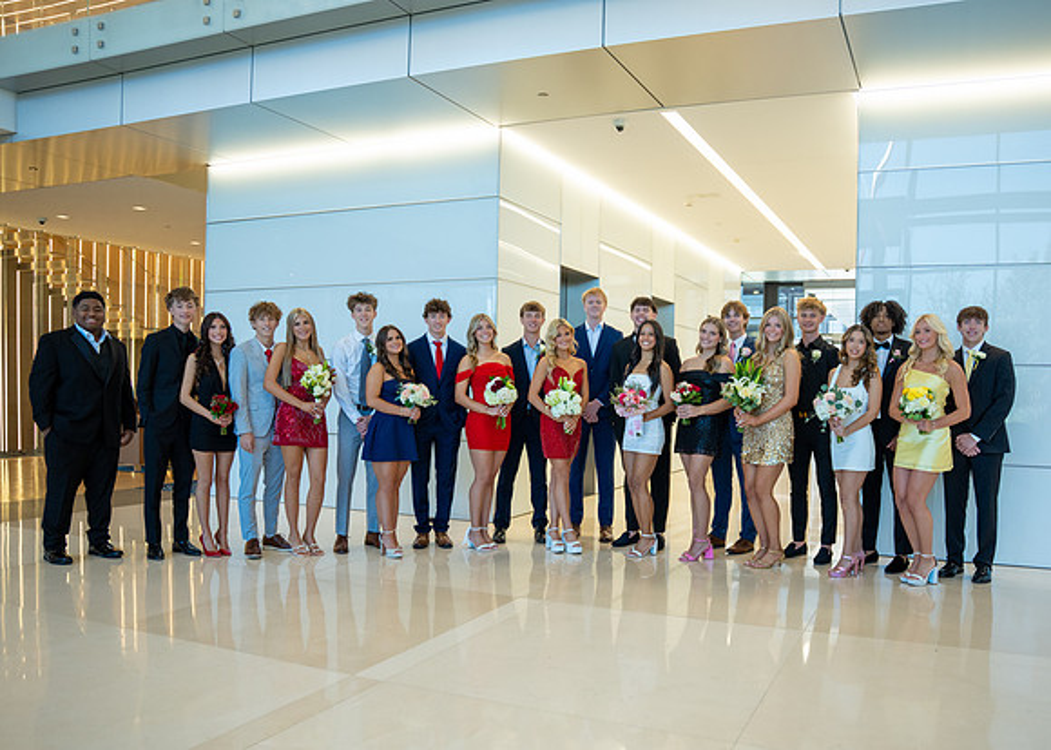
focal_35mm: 28
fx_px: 847
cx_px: 580
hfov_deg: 63.5
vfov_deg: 47.7
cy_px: 421
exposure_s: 1/500
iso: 1000
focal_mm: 24
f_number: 2.8
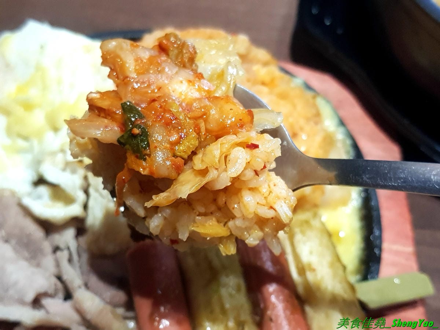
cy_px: 165
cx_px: 220
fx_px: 330
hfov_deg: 67.3
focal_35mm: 26
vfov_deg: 53.1
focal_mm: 4.3
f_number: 1.7
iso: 160
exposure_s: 1/60
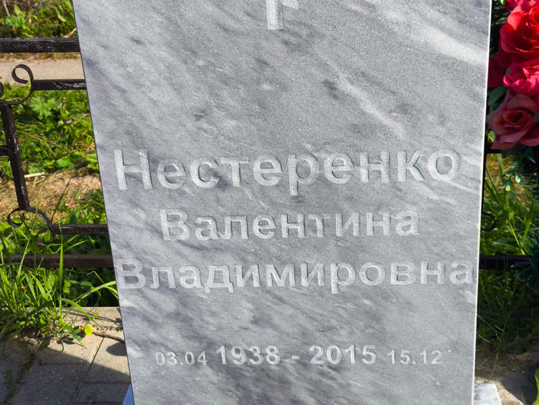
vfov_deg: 29.1
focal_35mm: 50
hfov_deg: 38.2
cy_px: 202
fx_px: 779
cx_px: 270
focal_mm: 4.71
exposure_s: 1/636
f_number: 1.7
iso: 50
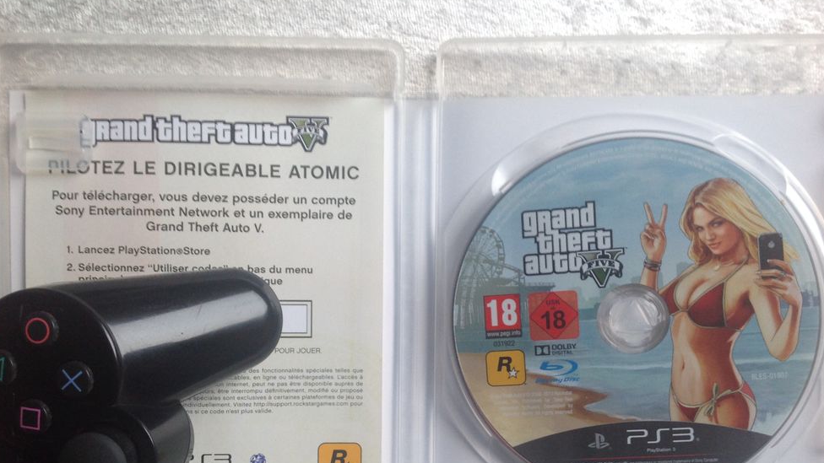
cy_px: 304
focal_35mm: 39
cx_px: 415
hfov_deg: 51.6
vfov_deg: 30.2
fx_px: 852
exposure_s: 1/15
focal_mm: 4.28
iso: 80
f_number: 2.4
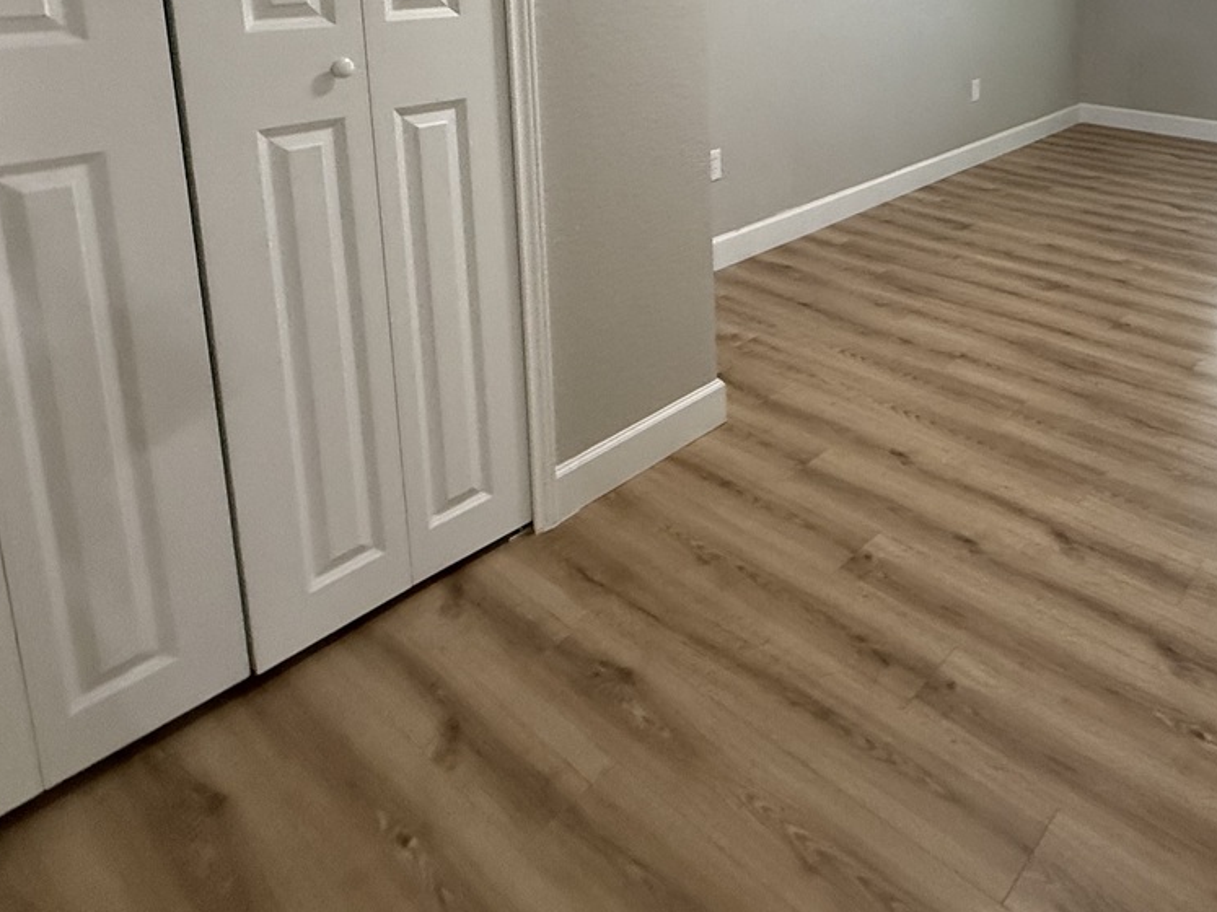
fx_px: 949
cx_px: 888
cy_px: 98
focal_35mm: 27
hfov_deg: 62.2
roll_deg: -2.0
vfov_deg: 46.5
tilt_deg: -10.3
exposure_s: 1/120
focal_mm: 2.22
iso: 640
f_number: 2.2
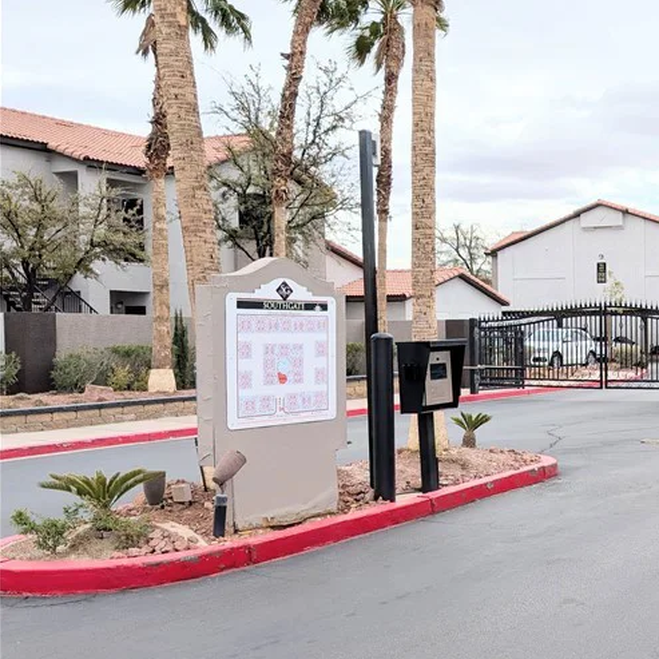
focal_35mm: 44
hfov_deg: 34.4
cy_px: 385
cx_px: 681
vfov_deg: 38.2
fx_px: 948
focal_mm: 6.9
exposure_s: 1/1912
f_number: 1.68
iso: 22
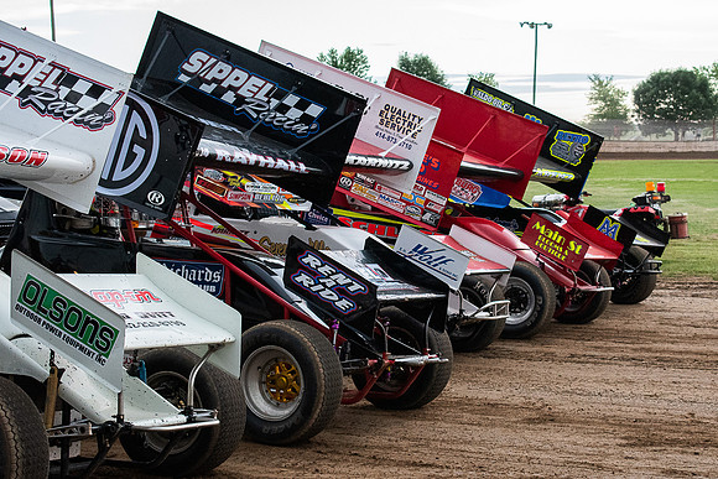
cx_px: 422
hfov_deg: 27.3
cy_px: 255
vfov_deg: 18.4
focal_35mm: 74
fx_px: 1476
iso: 2500
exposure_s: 1/320
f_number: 5.6
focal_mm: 42
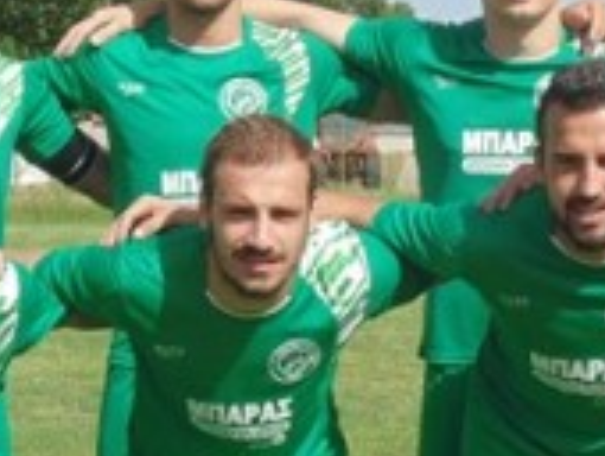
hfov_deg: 14.8
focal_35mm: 132
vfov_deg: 11.2
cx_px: 60
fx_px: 2310
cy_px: 372
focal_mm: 6.2
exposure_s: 1/800
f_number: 3.4
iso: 80
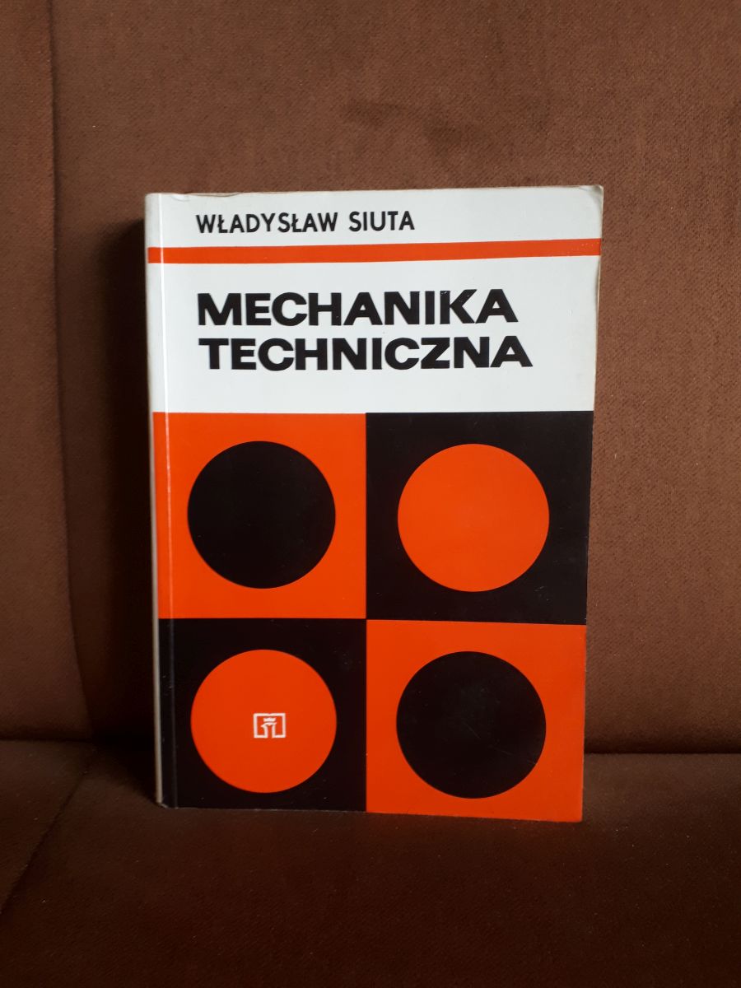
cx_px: 370
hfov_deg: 51.4
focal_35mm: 27
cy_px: 494
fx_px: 771
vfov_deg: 65.3
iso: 160
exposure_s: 1/33
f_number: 1.9
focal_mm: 3.6
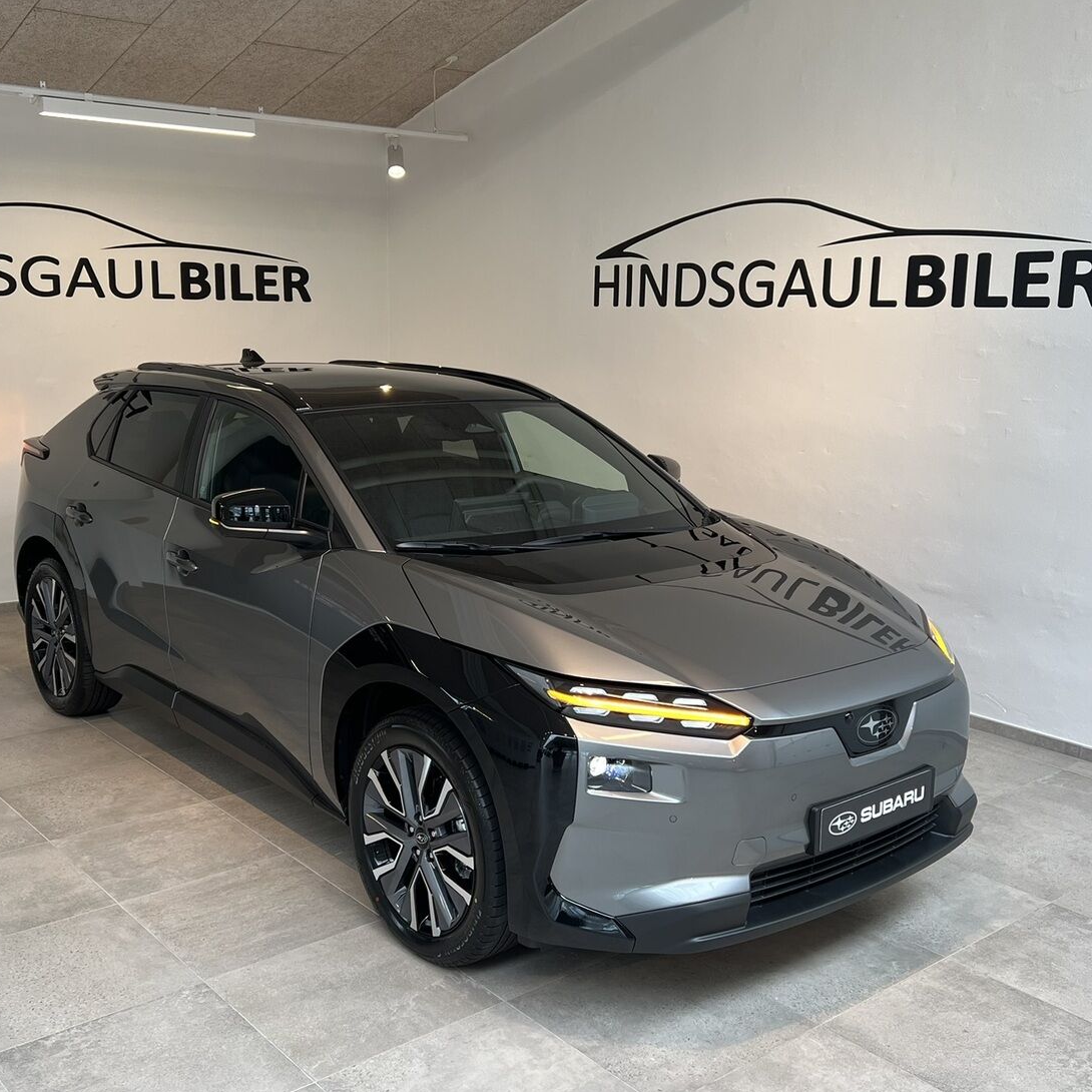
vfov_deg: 46.0
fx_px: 1285
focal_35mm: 36
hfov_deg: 46.0
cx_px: 504
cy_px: 568
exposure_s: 1/121
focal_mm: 5.7
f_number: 1.5
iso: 50
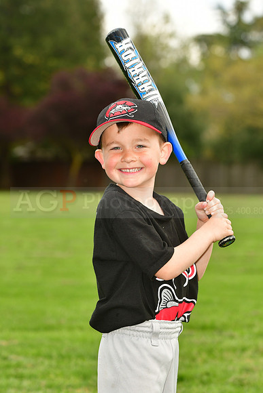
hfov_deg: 8.3
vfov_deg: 12.4
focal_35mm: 165
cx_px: 132
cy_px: 196
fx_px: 1807
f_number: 5
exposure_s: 1/500
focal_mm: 110
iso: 200
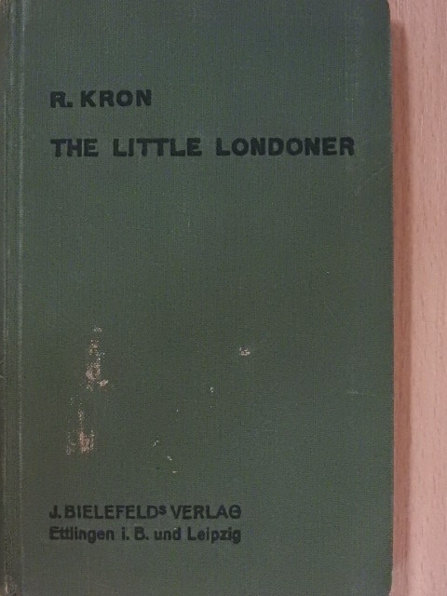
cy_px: 298
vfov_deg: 32.2
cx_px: 224
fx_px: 1033
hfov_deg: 24.4
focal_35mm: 60
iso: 1600
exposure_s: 1/80
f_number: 4.2
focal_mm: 10.7
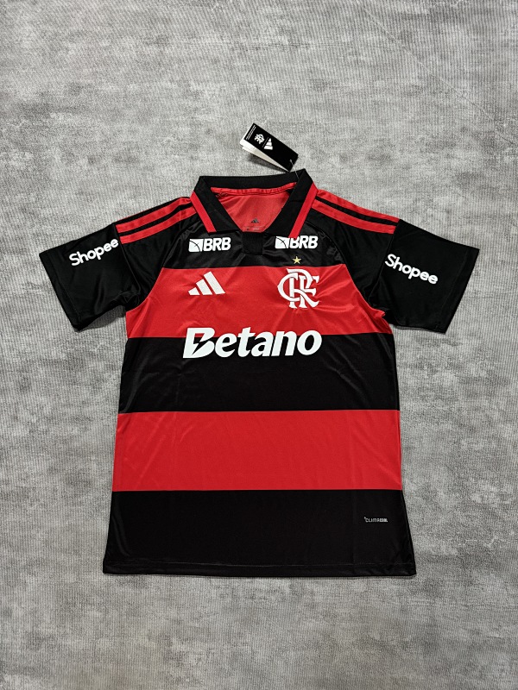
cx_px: 259
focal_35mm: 24
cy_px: 345
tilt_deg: -79.7
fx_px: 479
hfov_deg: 56.8
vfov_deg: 71.6
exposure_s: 1/51
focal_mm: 6.76
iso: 400
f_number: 1.78
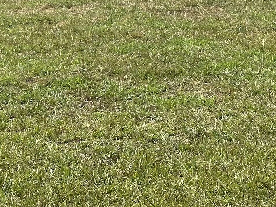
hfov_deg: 12.7
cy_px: -86
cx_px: 19
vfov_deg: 9.4
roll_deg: +1.5
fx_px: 1228
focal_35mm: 154
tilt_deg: +1.3
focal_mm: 6.86
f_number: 1.78
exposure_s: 1/3155
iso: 64
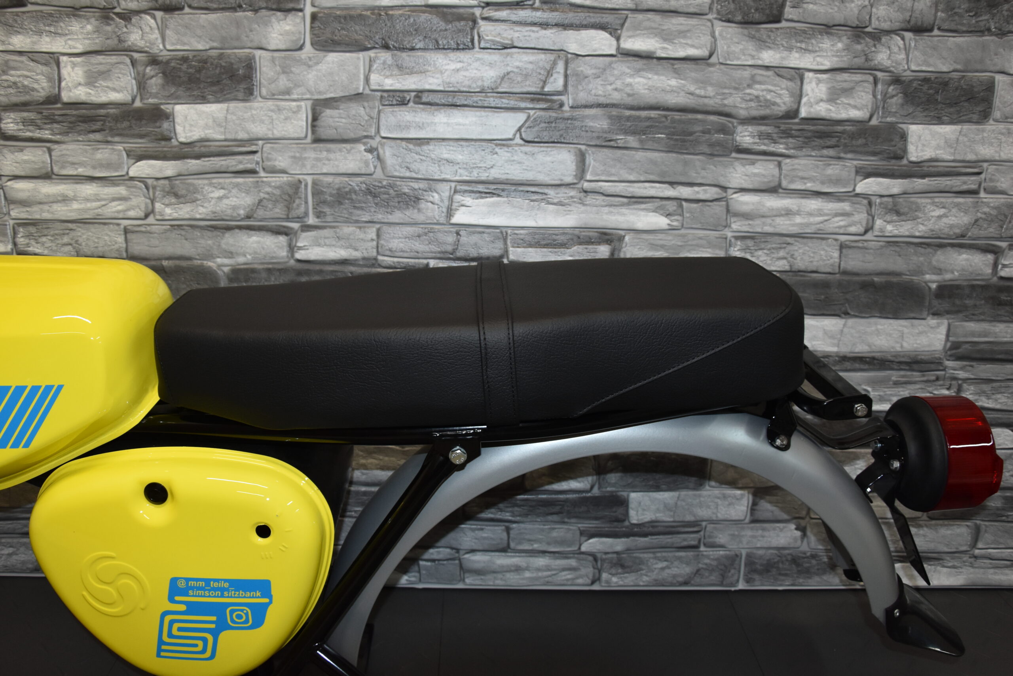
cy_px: 338
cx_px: 506
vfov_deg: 47.9
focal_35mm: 27
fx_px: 760
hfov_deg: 67.4
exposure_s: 1/100
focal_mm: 18
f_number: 5
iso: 800
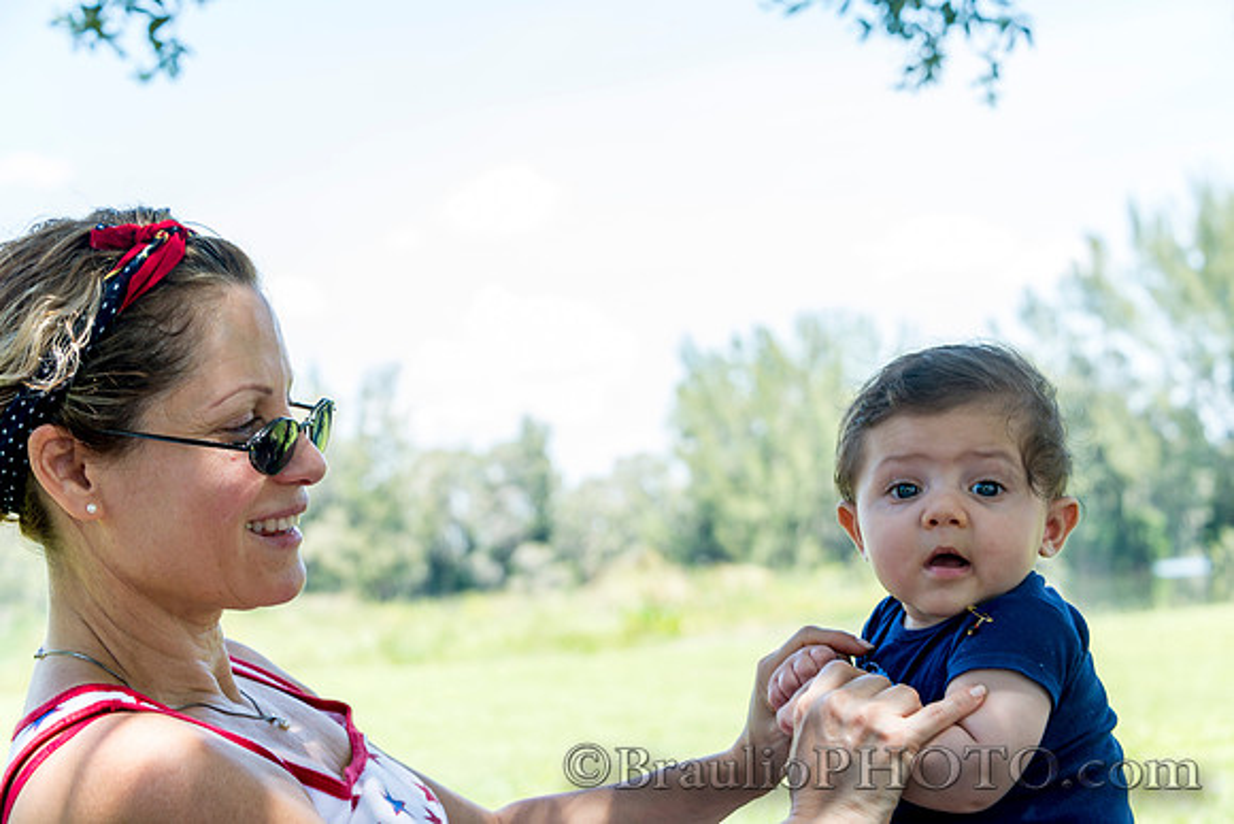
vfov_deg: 20.9
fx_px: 2228
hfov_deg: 31.0
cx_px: 617
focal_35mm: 65
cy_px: 412
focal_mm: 65
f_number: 6.3
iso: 200
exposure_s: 1/125
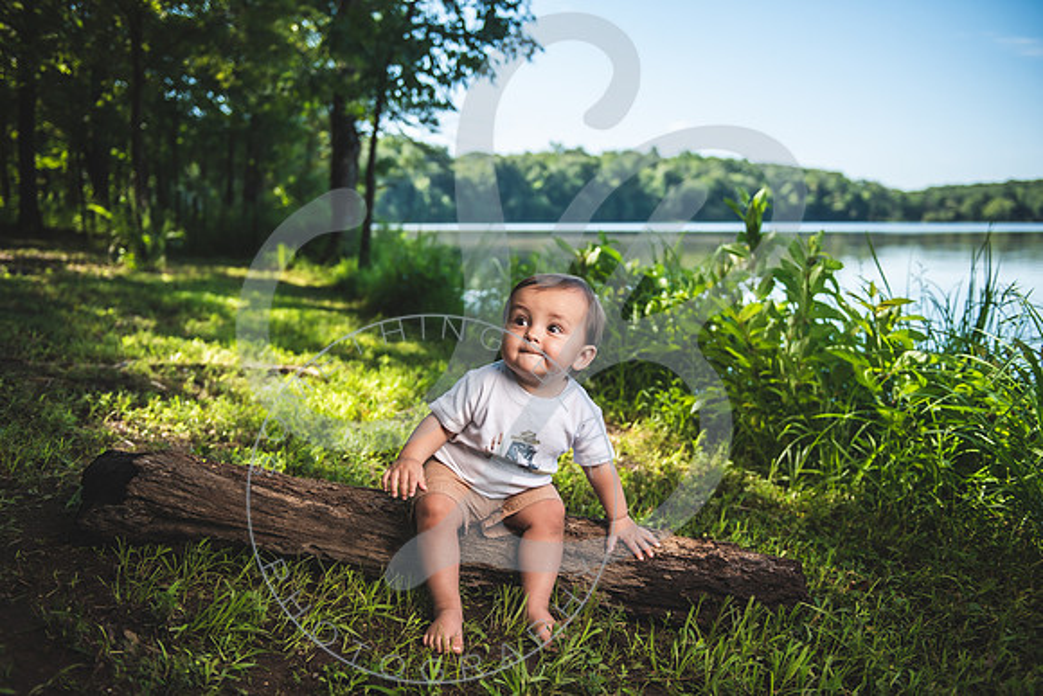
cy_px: 348
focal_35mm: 34
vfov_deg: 38.9
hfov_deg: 55.8
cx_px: 522
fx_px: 985
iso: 100
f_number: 2.8
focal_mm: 34
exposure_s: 1/800
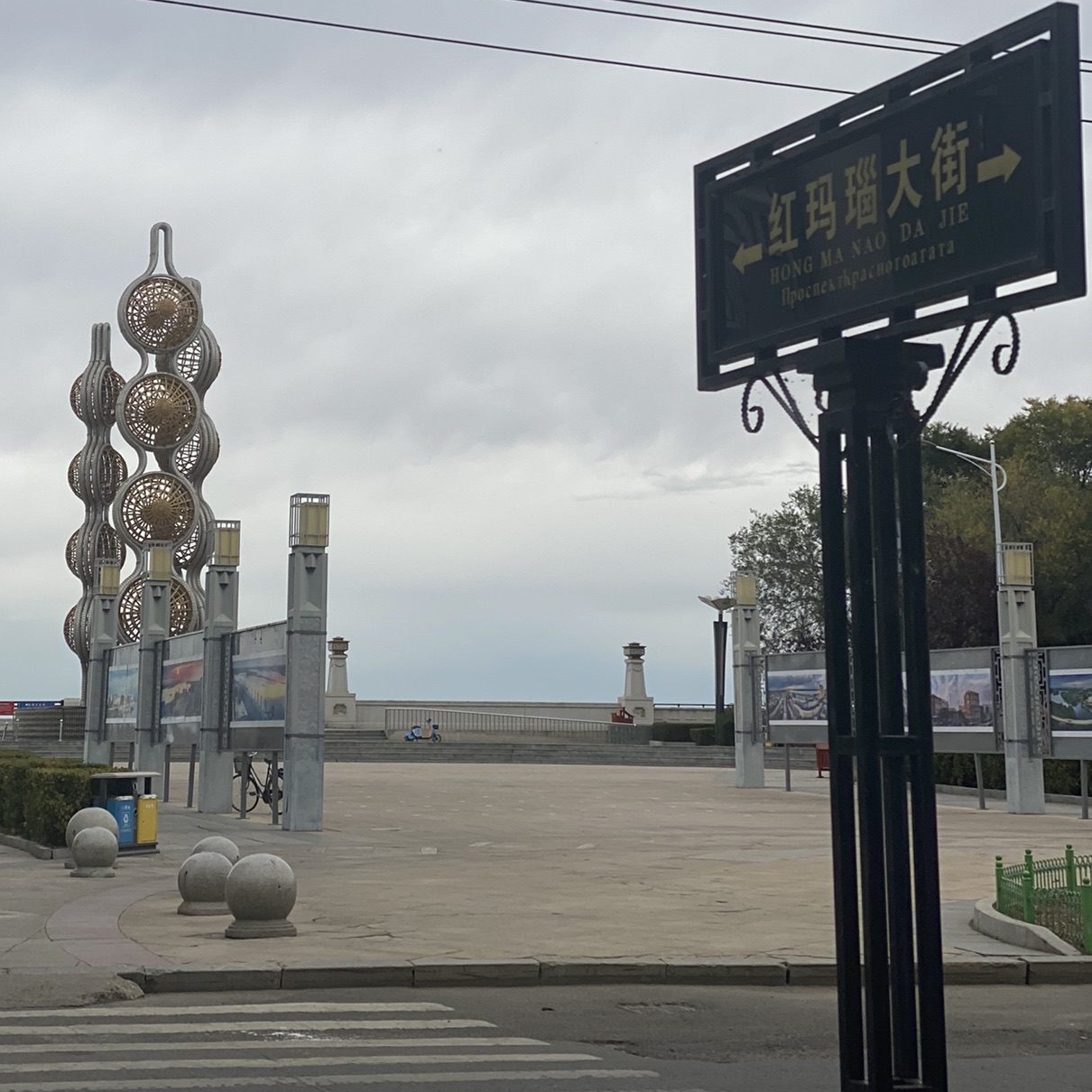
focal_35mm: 76
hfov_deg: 22.7
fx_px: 2712
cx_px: 416
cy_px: 218
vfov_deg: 22.5
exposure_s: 1/1497
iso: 20
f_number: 2
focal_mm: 6
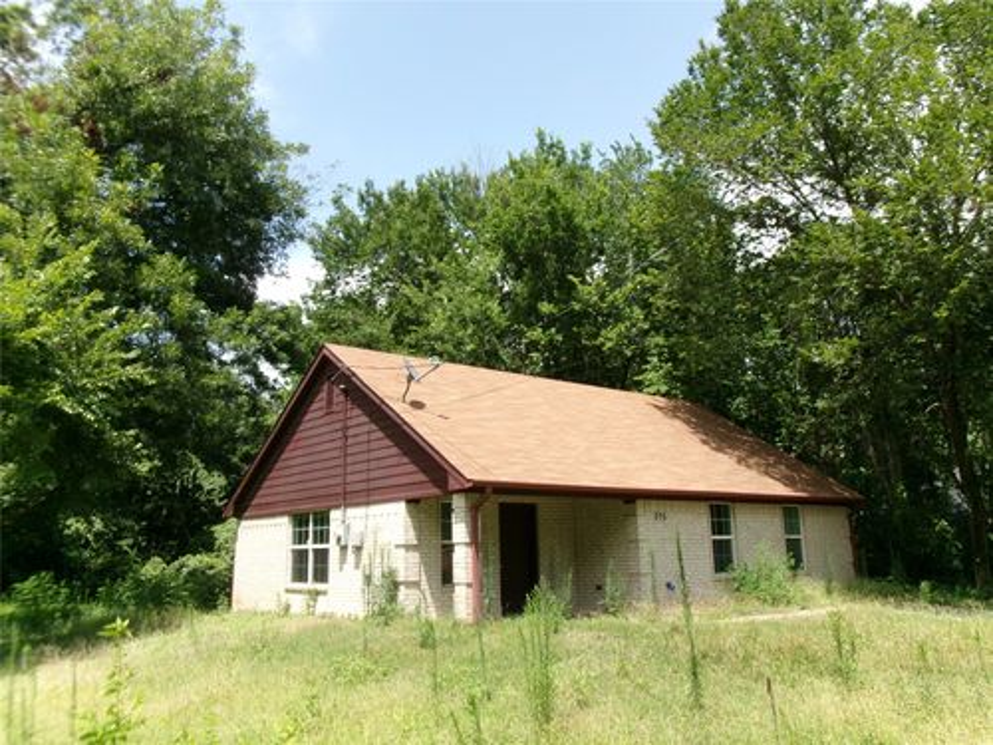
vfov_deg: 49.7
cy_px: 372
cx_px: 496
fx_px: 803
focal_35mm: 28
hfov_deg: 63.4
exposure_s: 1/70
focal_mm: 5.1
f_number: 10.8
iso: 100
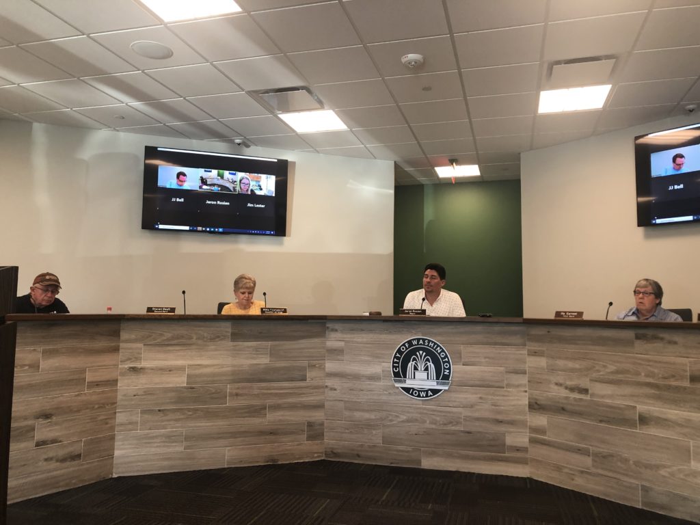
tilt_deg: +4.1
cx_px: 350
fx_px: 566
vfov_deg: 49.7
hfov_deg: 63.4
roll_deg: -0.6
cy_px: 262
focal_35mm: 28
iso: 40
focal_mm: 3.99
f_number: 1.8
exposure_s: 1/30
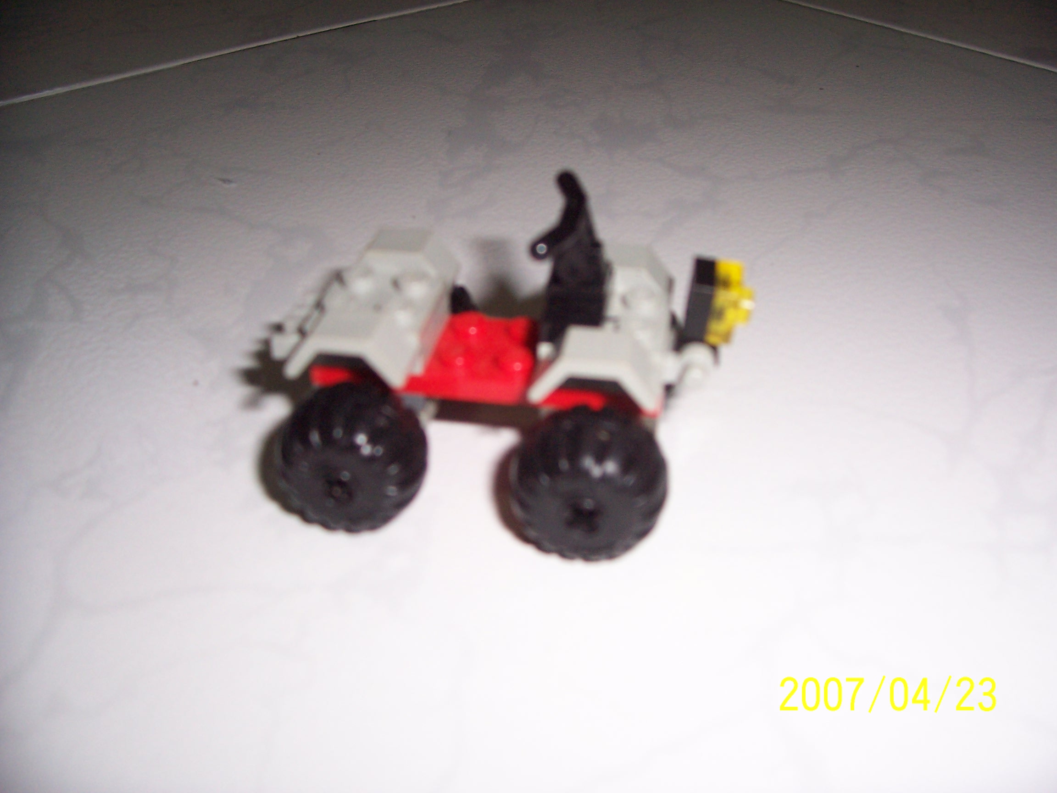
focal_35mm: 34
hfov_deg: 54.0
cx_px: 528
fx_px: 1038
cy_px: 396
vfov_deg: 41.8
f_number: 2.7
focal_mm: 5.6
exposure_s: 1/60
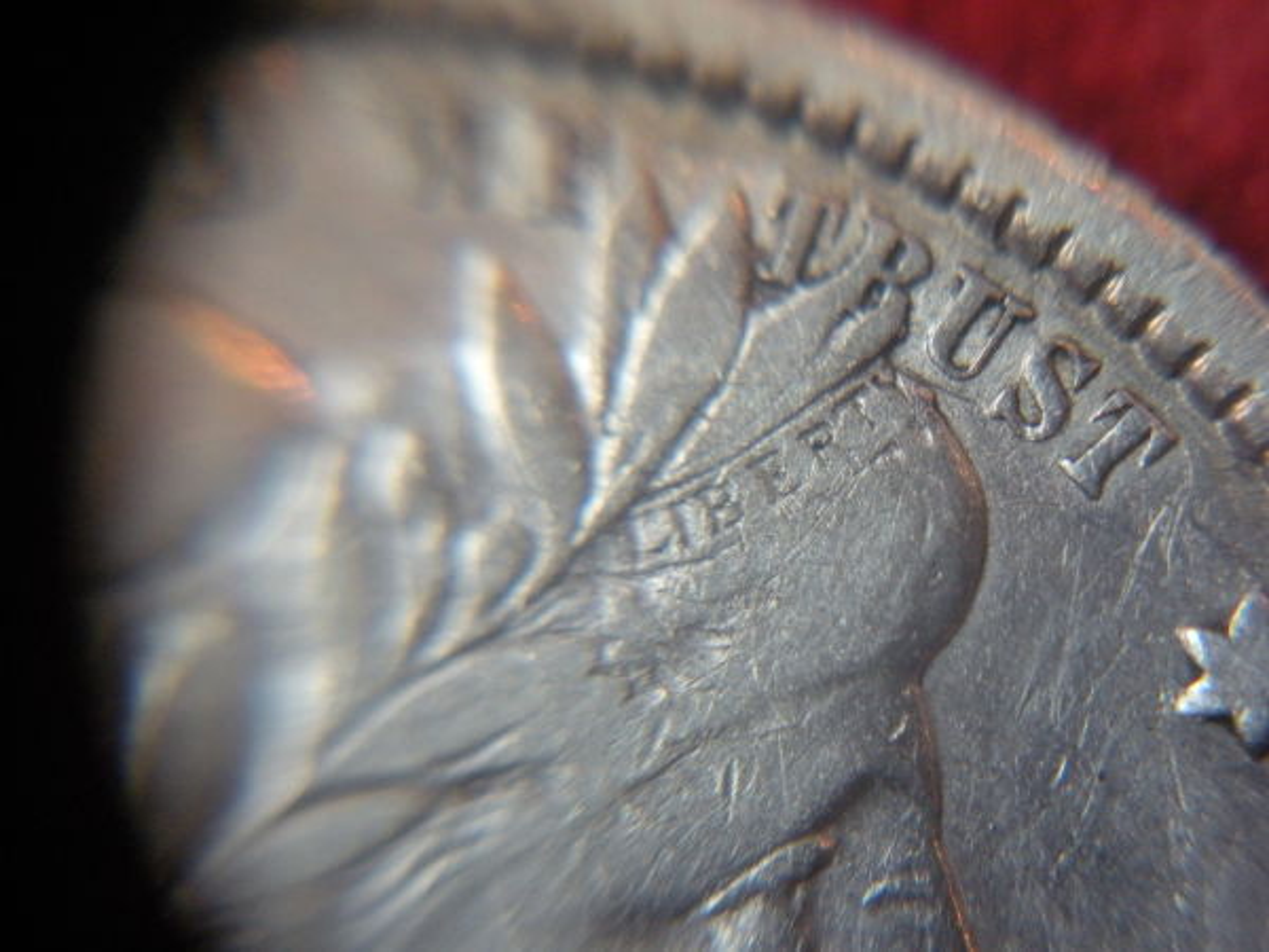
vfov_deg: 22.9
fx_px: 2346
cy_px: 476
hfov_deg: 30.3
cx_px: 634
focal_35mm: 64
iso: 400
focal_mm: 11.2
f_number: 4.6
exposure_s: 1/48.6
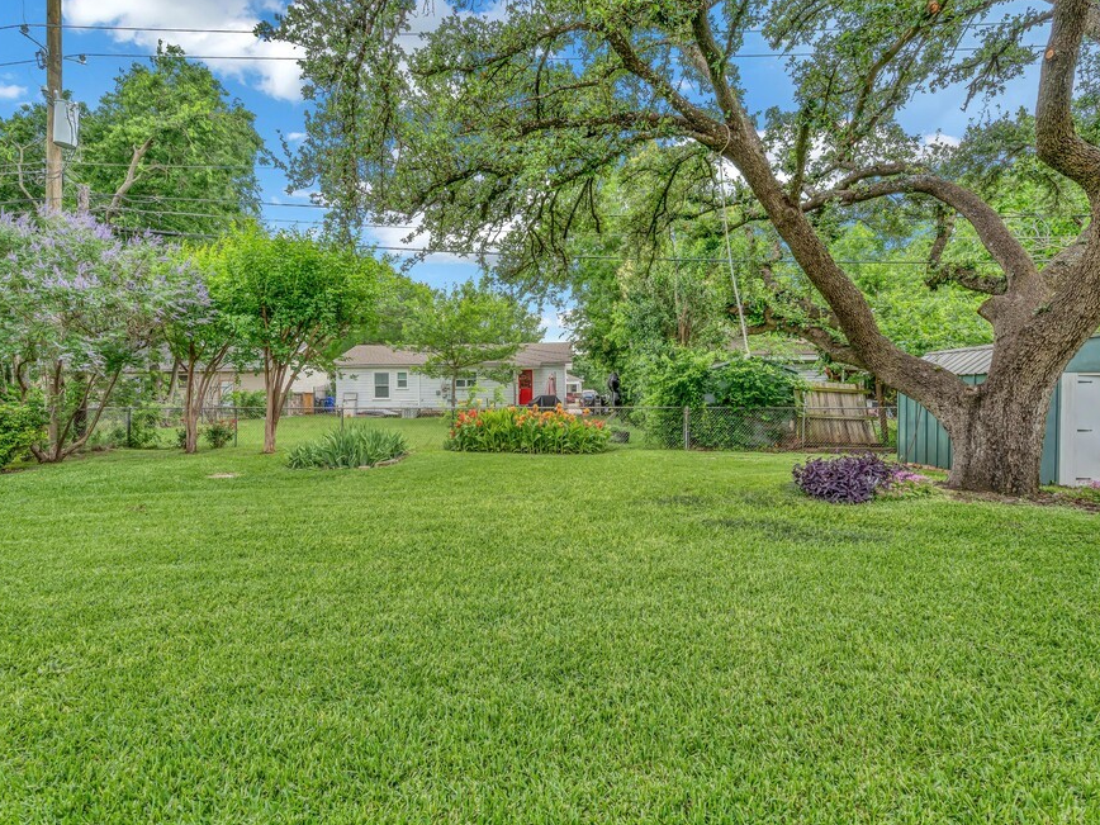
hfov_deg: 91.0
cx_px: 531
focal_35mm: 17
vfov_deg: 74.7
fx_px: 540
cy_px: 405
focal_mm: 15
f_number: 8
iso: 160
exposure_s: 1/40
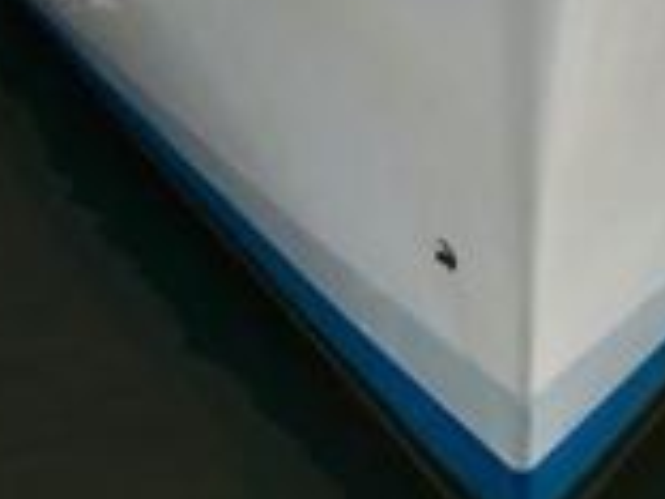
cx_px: 550
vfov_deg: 9.4
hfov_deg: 13.6
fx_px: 2766
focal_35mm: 144
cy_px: -635
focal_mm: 3.99
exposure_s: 1/1453
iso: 20
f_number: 1.8
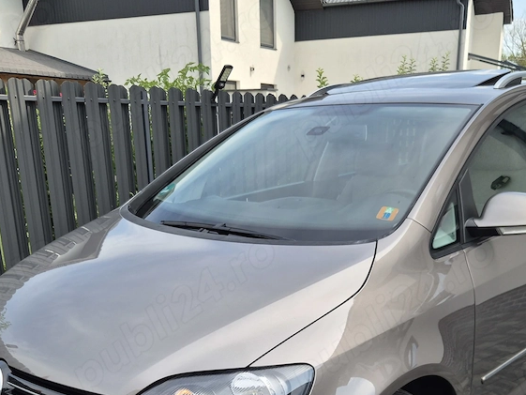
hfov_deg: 45.7
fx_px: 623
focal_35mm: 41
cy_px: 331
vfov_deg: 33.8
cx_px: 283
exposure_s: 1/692
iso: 25
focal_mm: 5.4
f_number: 1.8
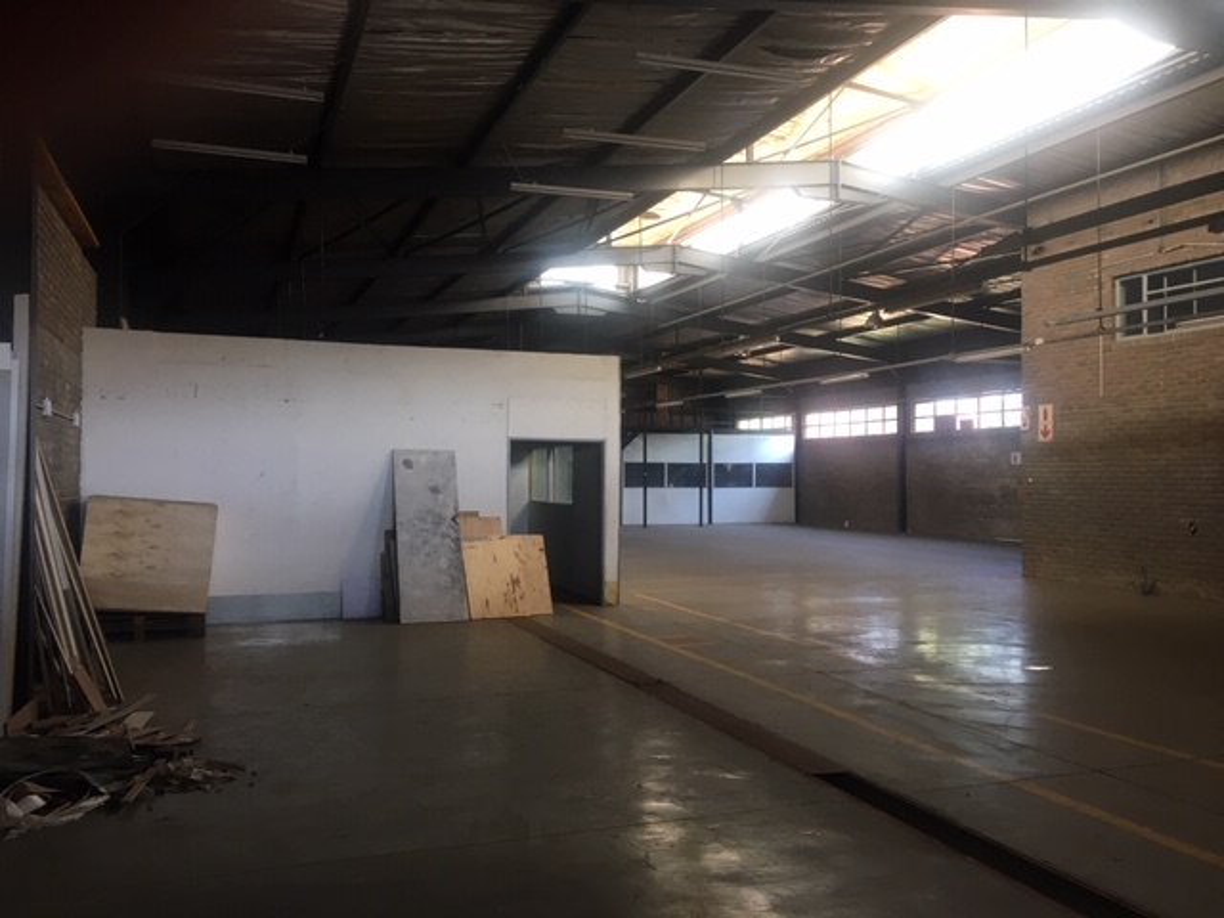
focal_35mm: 29
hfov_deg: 61.7
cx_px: 612
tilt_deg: +0.1
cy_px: 459
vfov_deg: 48.2
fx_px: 1025
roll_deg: +0.6
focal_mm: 4.15
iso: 100
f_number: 2.2
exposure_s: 1/33
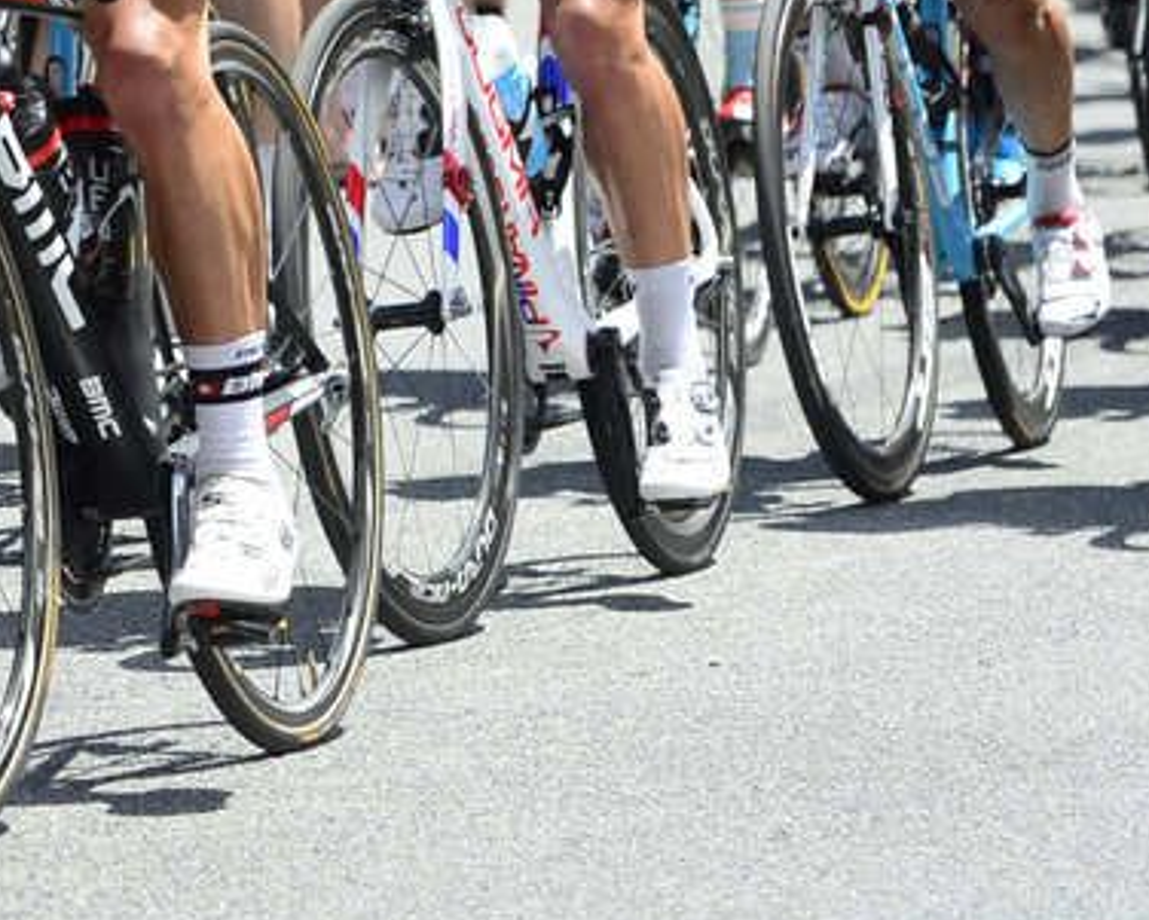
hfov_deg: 6.1
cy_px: -168
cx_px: -49
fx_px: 10681
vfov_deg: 4.9
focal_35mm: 314
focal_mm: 105
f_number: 6.3
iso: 500
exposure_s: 1/1000
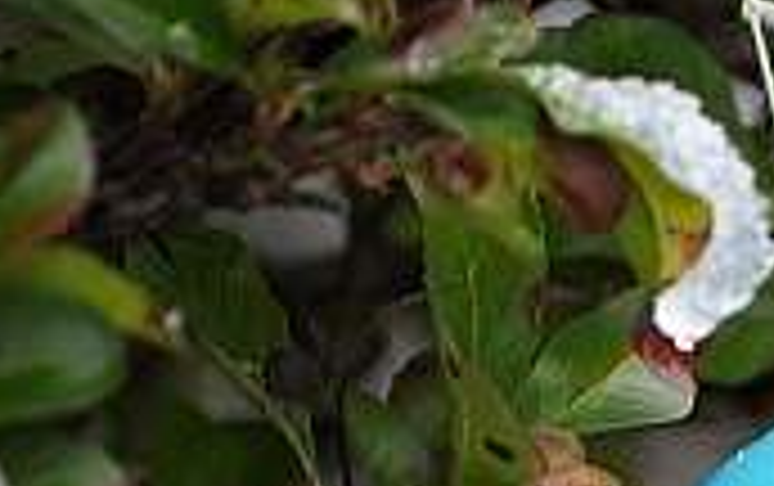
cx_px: 482
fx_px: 8237
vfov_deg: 3.4
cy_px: 866
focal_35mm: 390
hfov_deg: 5.4
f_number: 3.5
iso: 200
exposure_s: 1/60
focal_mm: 66
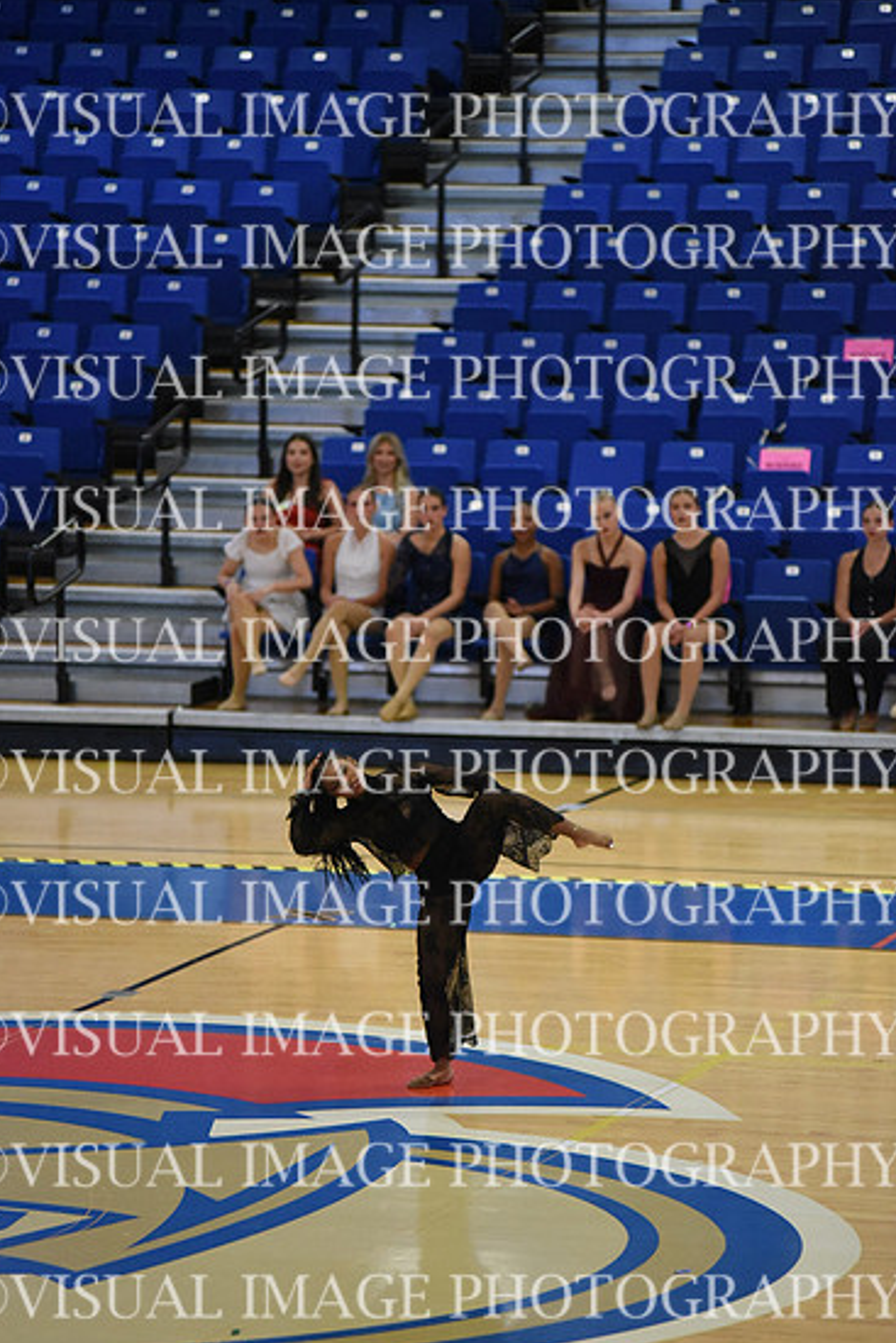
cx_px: 433
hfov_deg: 6.5
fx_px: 7872
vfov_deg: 9.7
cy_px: 706
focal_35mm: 211
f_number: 2.8
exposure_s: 1/1000
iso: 8000
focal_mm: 200
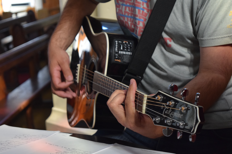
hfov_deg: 24.6
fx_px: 532
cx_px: 116
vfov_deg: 16.6
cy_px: 77
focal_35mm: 82
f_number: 5.6
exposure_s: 1/60
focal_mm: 55
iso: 2200
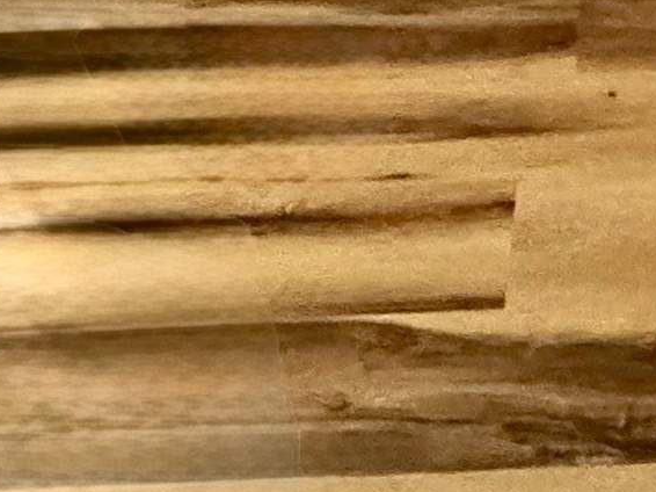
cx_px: 688
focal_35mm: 76
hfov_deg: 24.3
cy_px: -747
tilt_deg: -8.8
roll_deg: +1.0
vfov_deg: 13.3
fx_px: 1440
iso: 500
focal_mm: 2.22
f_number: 2.2
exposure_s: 1/60
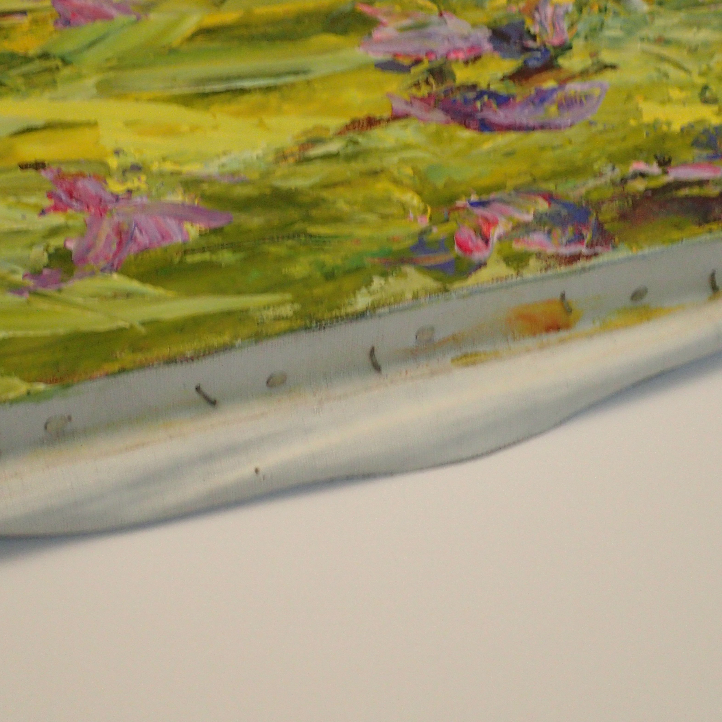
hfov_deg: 32.8
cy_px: 329
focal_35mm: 52
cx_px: 335
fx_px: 1227
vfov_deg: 32.8
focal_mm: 7.34
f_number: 2.8
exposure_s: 1/40
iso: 400
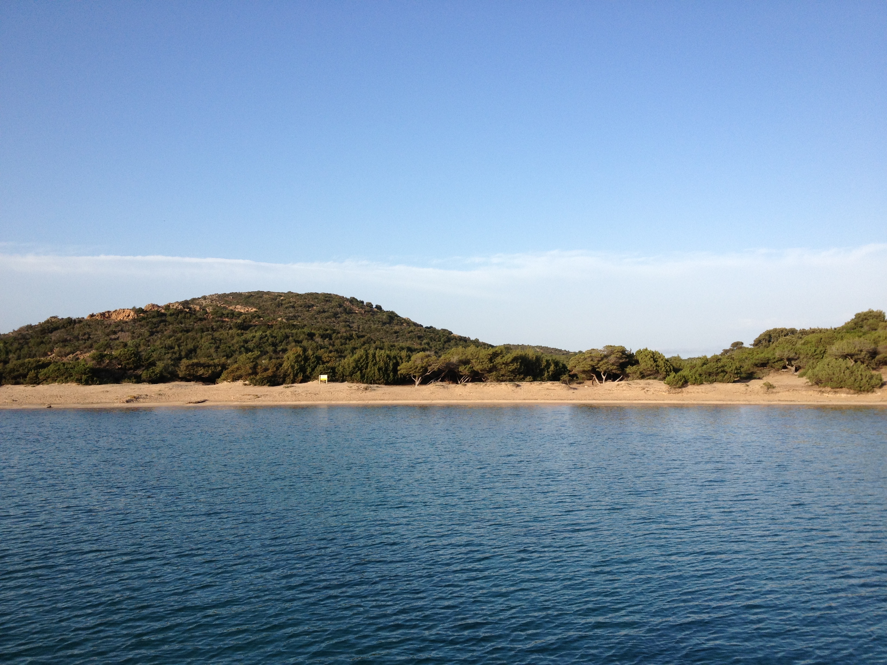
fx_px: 897
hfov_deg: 52.6
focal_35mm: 35
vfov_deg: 40.7
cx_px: 444
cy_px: 332
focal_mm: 4.28
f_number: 2.4
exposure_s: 1/1126
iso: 64
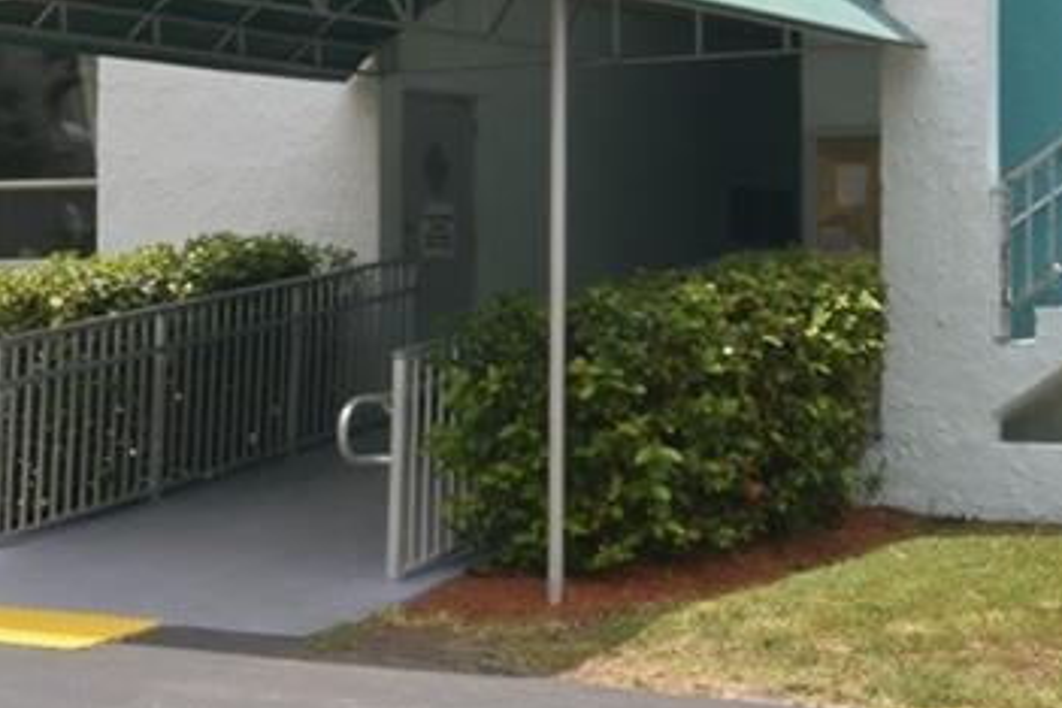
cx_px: 478
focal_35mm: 73
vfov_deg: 18.6
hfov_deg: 27.7
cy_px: 183
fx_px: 2153
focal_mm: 16
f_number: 20
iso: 320
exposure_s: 1/125
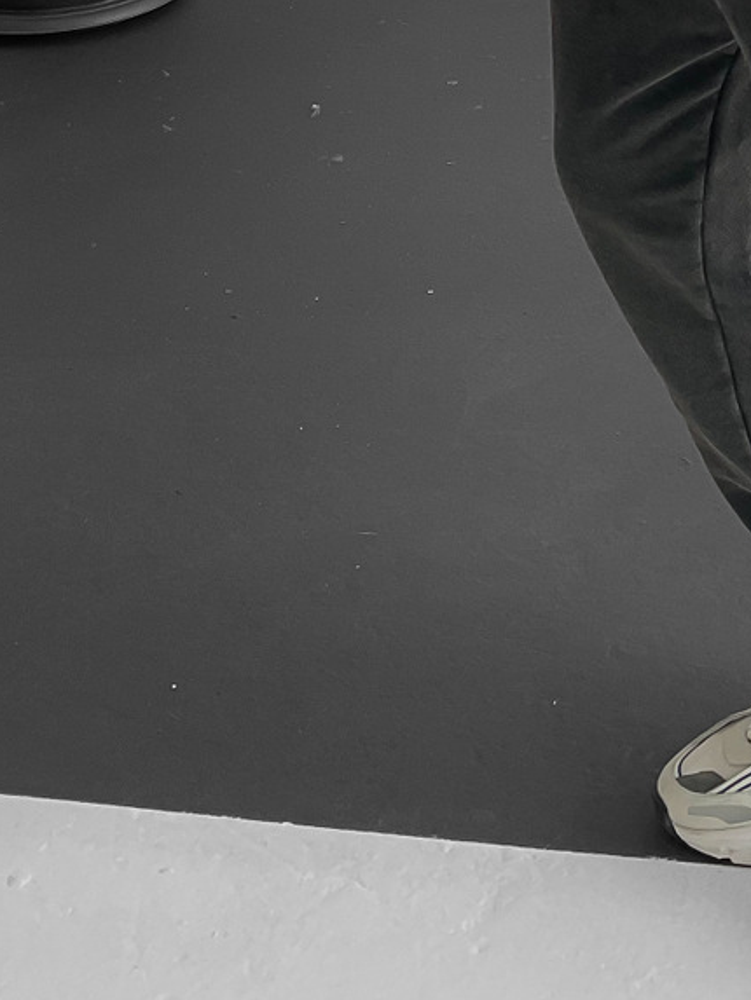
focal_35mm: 81
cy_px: -239
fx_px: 2342
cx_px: 912
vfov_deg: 22.1
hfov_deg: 17.3
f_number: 1.8
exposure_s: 1/180
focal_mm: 3
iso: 16
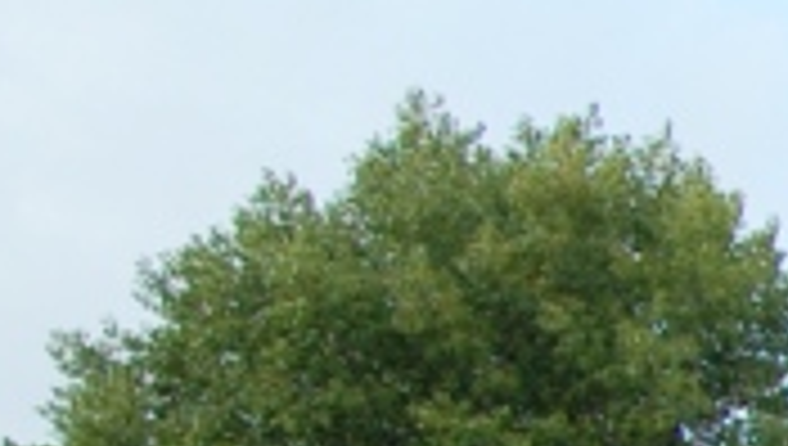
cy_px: 989
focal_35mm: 165
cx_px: 2170
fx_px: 3452
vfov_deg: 7.0
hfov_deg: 10.3
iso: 200
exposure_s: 1/250
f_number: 8
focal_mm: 18
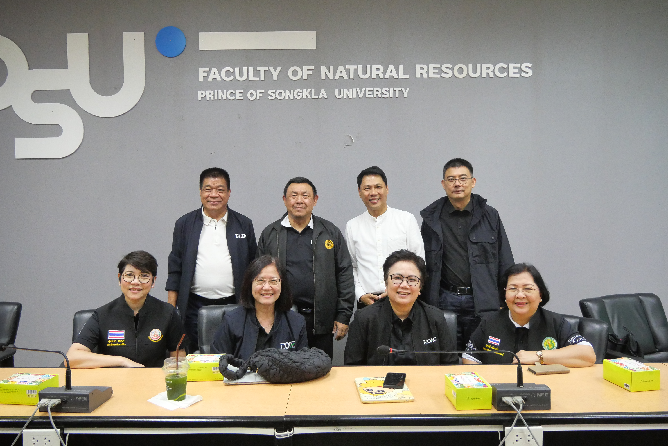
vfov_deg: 45.0
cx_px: 334
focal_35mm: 29
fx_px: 538
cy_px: 223
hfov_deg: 63.6
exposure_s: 1/125
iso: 3200
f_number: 4
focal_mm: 14
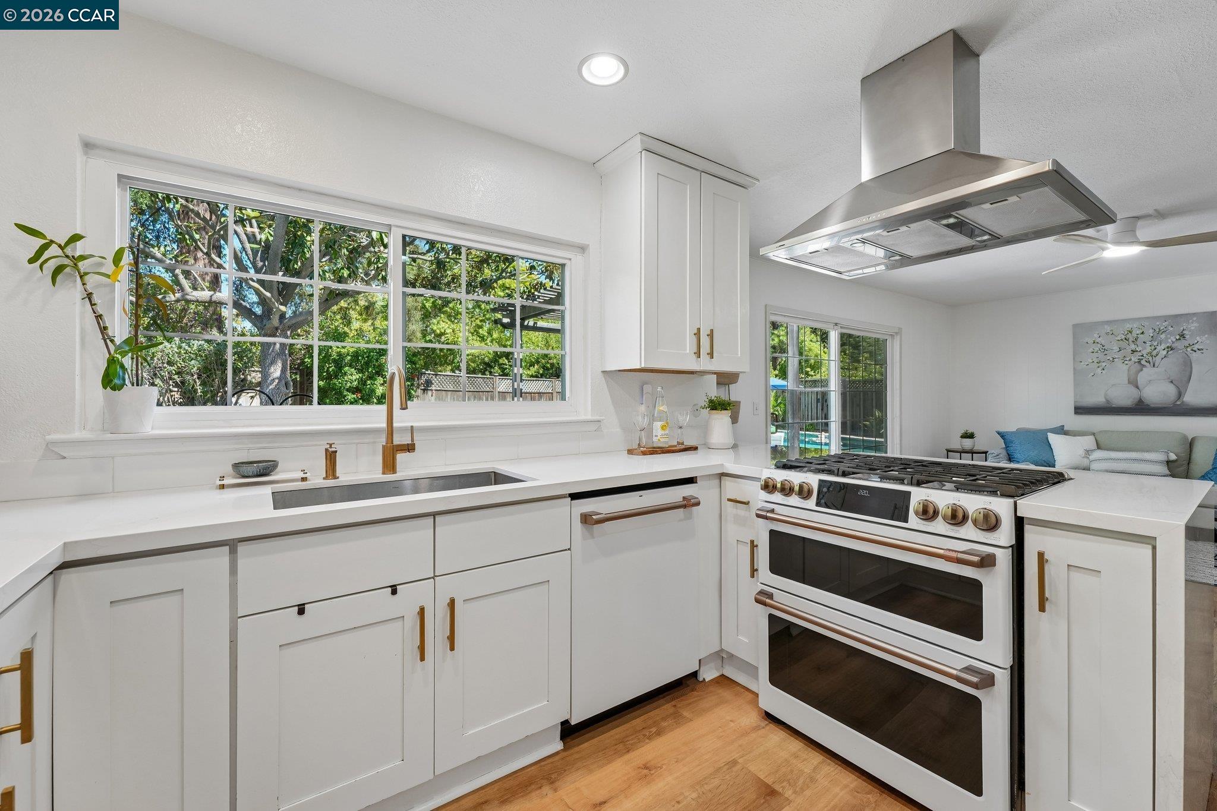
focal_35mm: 14
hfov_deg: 104.3
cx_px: 608
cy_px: 406
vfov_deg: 81.2
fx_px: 473
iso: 500
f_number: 8
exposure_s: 1/30
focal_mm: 14
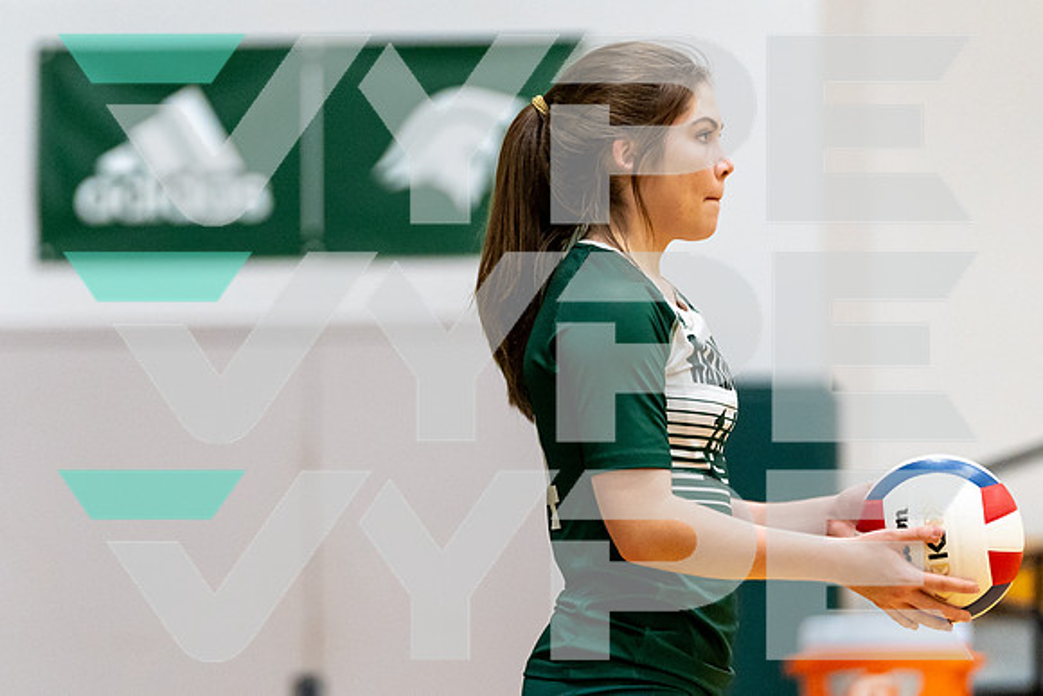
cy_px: 386
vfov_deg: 5.4
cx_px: 515
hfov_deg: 8.0
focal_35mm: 256
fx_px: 7418
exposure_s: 1/1250
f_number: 2.8
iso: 3200
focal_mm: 171
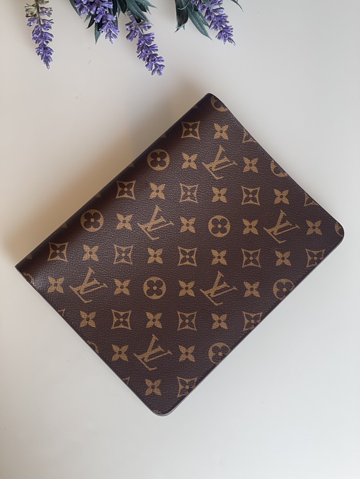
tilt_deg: -75.2
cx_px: 180
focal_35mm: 64
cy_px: 240
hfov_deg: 22.9
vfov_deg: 30.3
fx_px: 887
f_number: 2.2
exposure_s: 1/121
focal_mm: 7.5
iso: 40
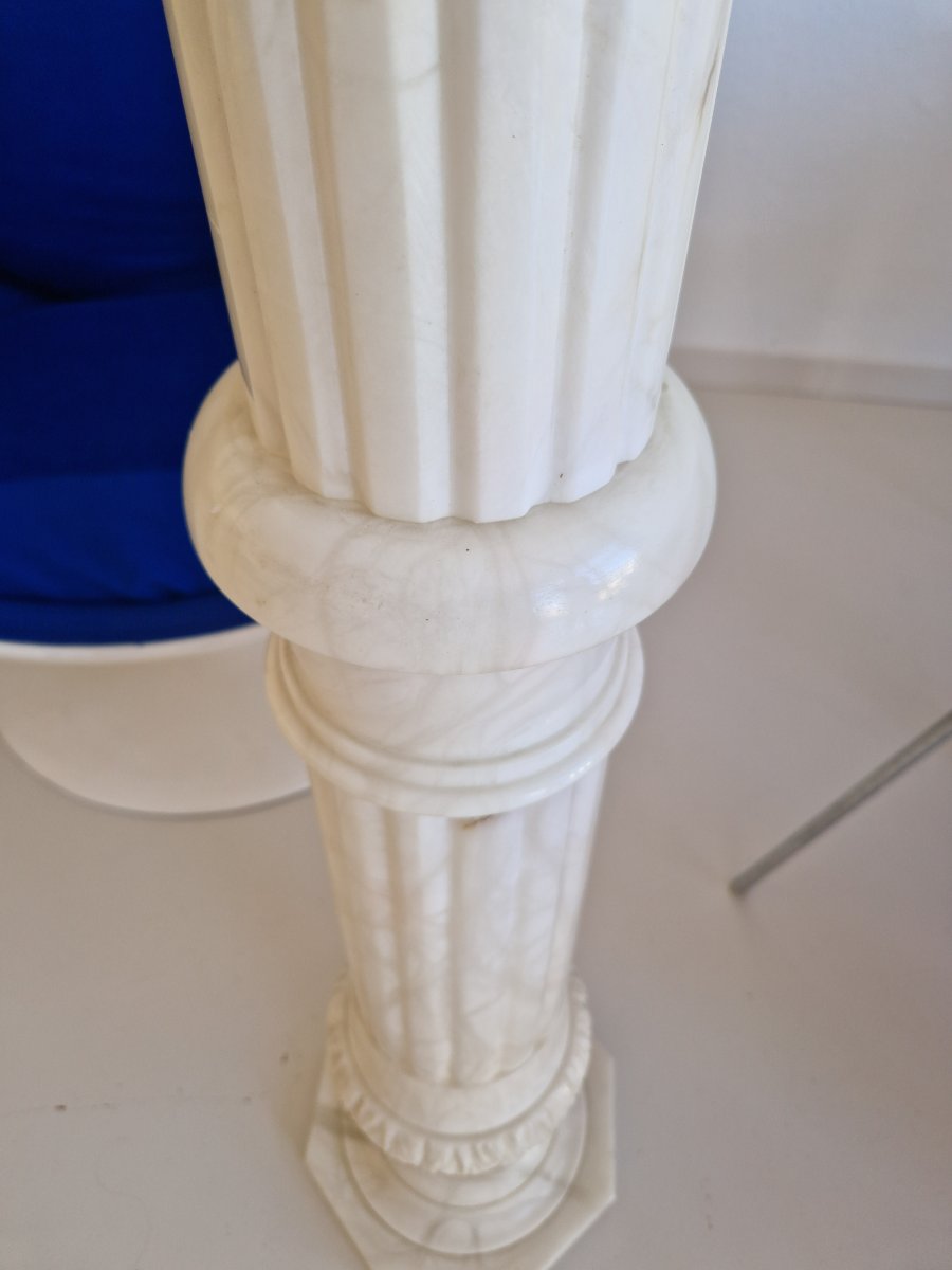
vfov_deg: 73.9
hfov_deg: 58.9
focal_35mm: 23
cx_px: 476
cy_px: 635
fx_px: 843
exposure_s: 1/50
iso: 50
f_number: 1.8
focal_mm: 5.4
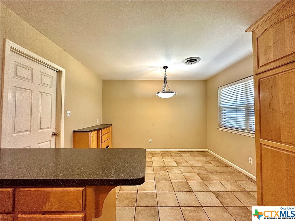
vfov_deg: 85.7
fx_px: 119
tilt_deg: +1.0
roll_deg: -0.1
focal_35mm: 14
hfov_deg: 102.1
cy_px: 110
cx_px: 148
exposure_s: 1/120
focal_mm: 2.22
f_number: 2.2
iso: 320
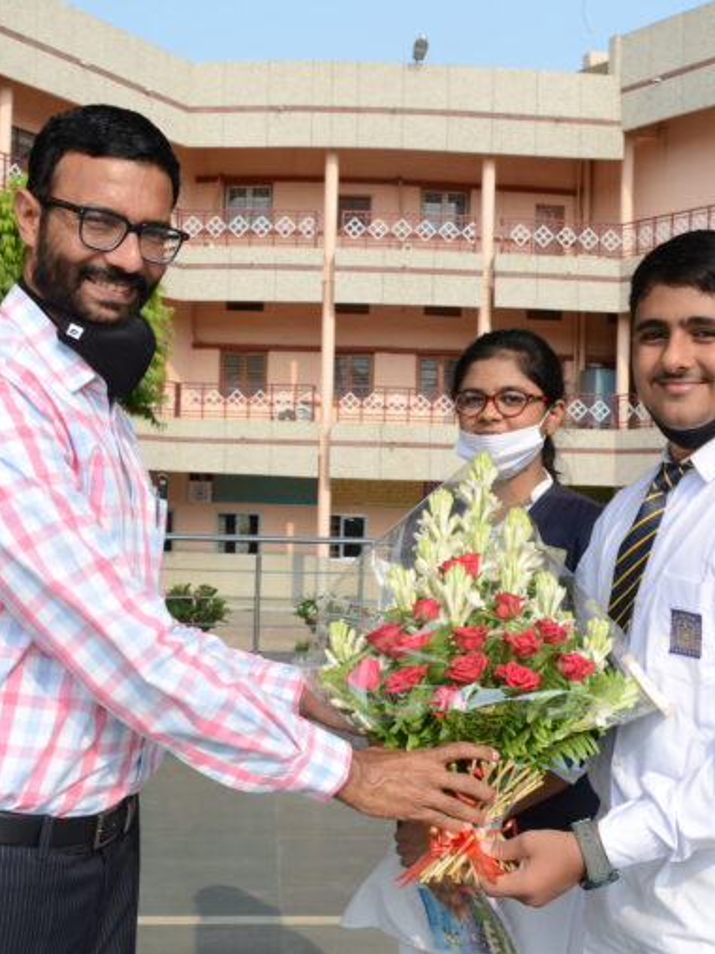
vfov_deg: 39.7
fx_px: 1322
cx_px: 384
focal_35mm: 48
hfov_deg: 30.2
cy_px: 477
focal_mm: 22
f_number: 9
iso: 100
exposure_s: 1/125
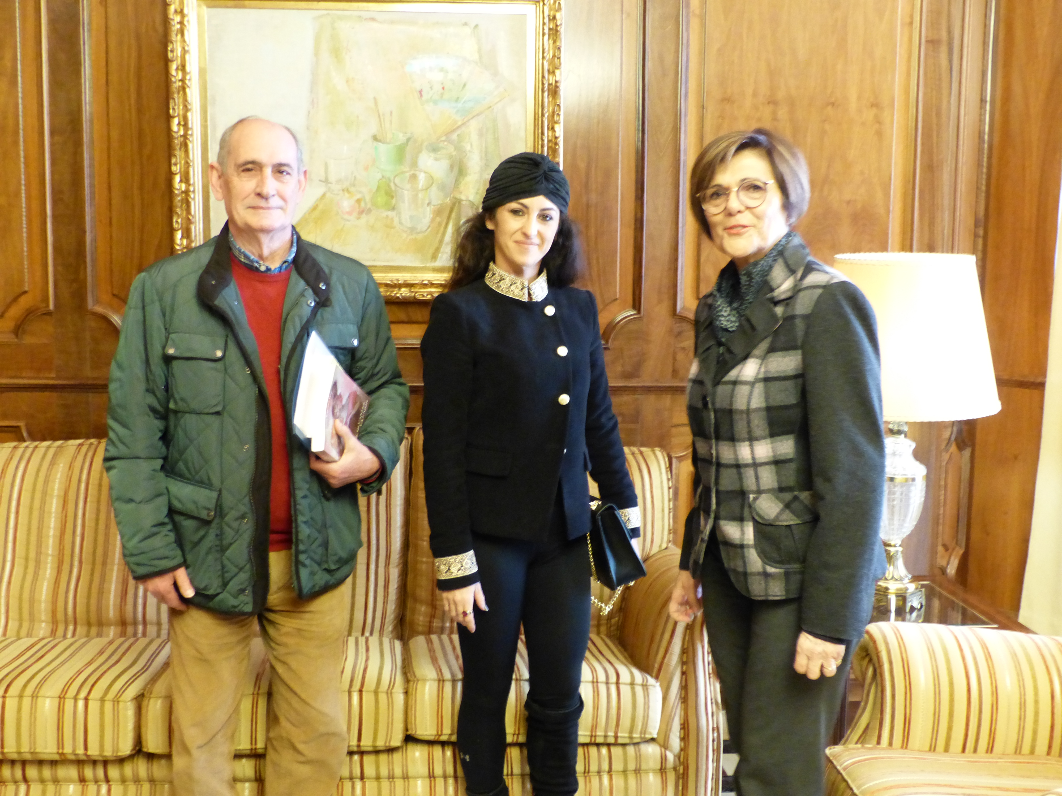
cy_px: 398
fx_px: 1196
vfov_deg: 36.8
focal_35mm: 39
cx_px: 531
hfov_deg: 47.9
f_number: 2.8
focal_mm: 7
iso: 500
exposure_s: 1/15
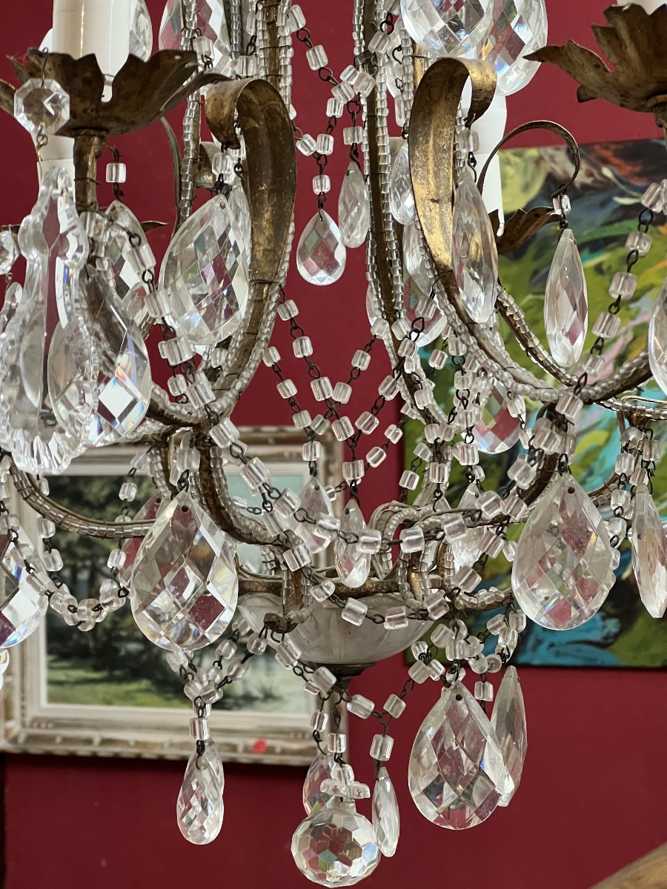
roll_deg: +0.6
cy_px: 444
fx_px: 1978
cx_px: 334
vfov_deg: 25.3
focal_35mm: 77
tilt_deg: -2.4
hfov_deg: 19.1
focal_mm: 9
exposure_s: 1/50
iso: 320
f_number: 2.8
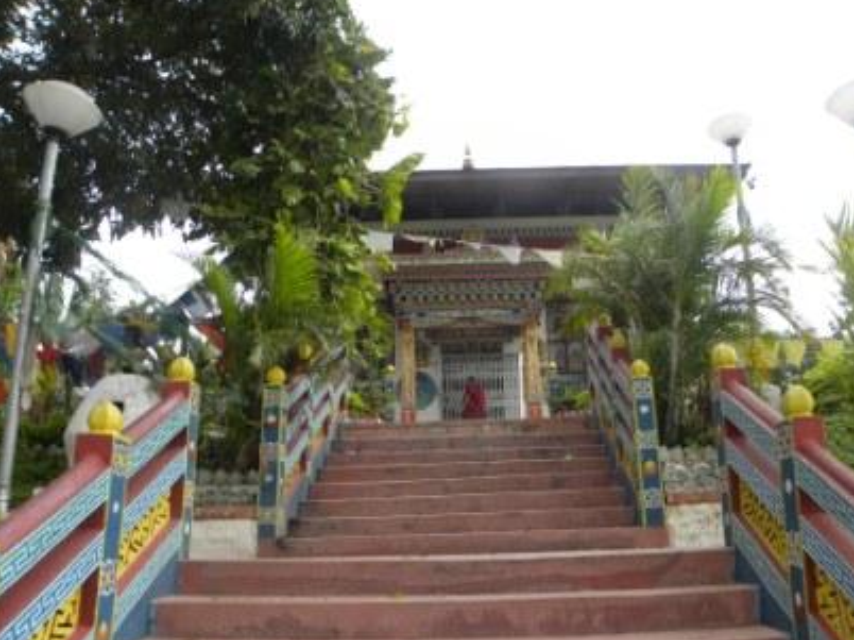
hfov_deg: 61.6
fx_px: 715
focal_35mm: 29
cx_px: 463
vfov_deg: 48.1
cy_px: 342
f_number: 3.5
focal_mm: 4.6
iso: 64
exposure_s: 1/99.4
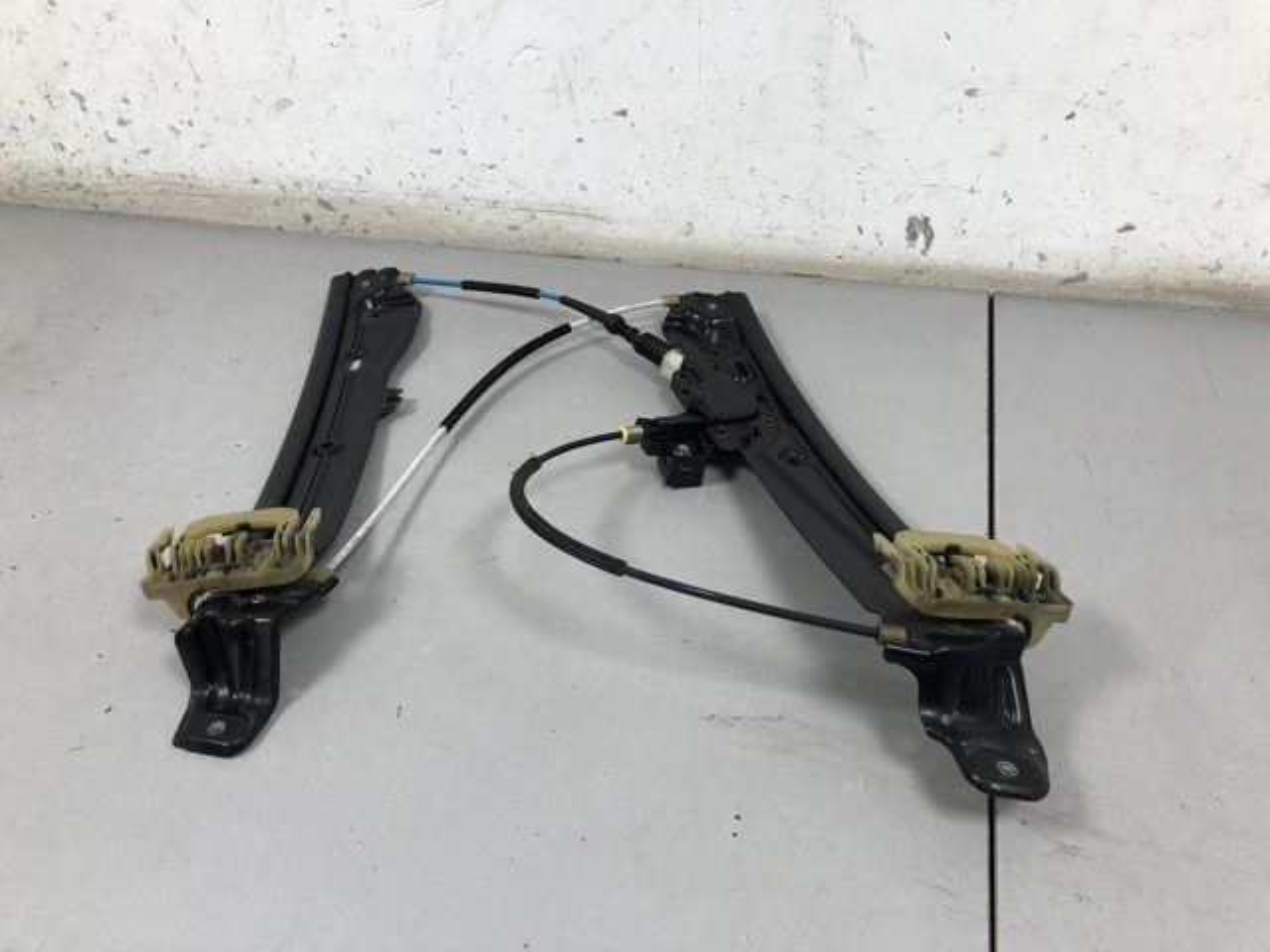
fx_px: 1027
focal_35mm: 28
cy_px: 476
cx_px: 635
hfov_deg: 63.4
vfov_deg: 49.7
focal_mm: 4
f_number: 1.8
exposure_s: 1/33
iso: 32
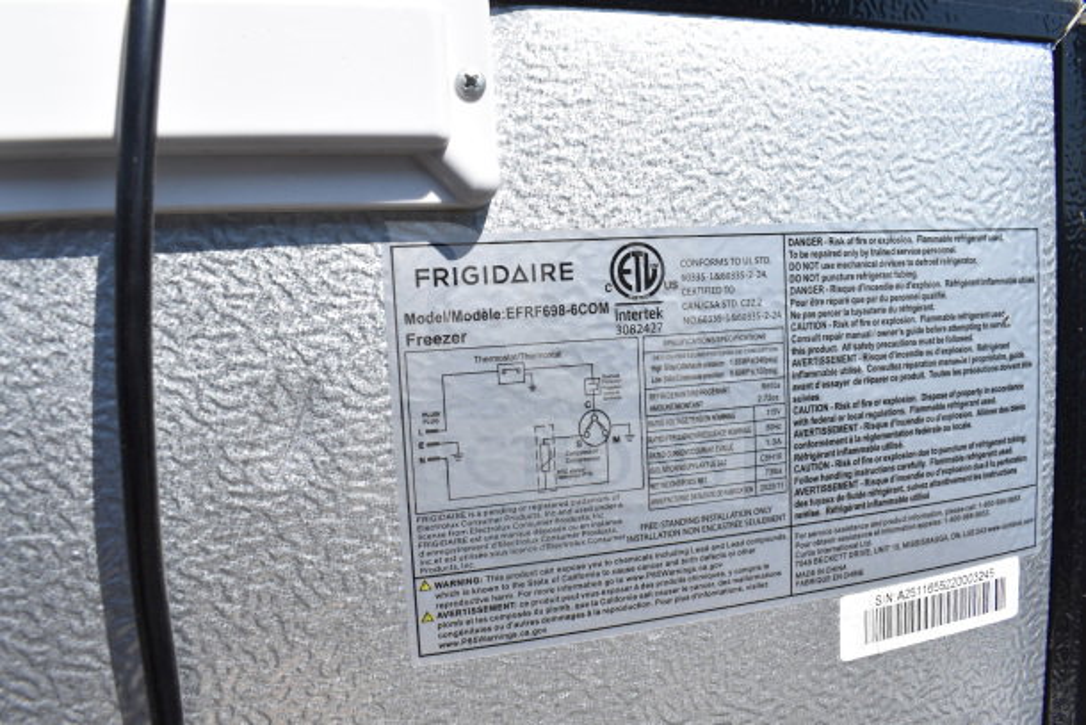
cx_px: 543
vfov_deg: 48.0
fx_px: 815
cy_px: 362
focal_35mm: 27
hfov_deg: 67.4
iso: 200
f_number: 9
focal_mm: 18
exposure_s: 1/320
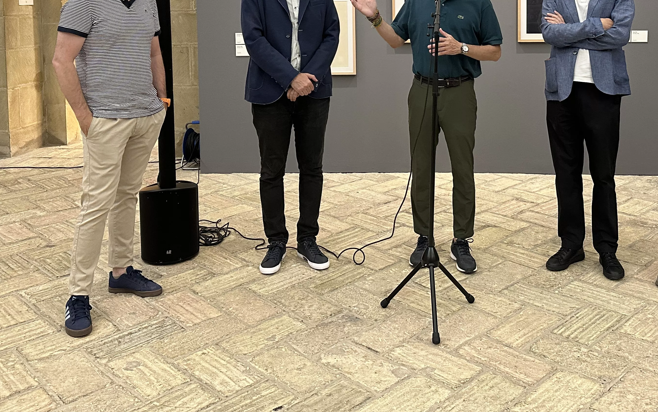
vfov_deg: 32.0
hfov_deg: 51.2
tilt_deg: -3.5
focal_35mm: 38
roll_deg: +0.9
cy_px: 43
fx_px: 681
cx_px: 400
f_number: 1.78
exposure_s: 1/50
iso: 400
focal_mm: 6.86
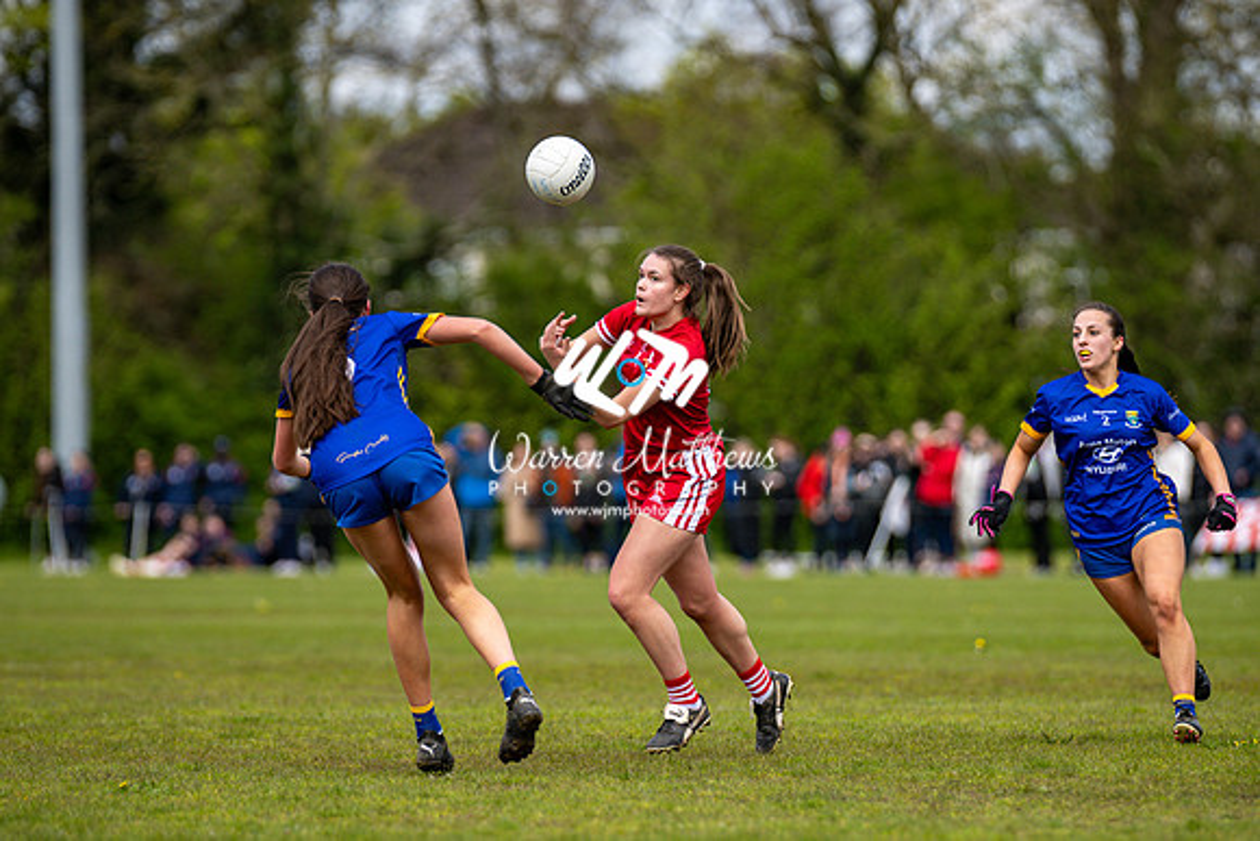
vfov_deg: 4.2
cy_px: 517
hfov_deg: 6.3
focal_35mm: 325
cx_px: 695
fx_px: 11378
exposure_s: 1/4000
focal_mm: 240
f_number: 2.8
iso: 320
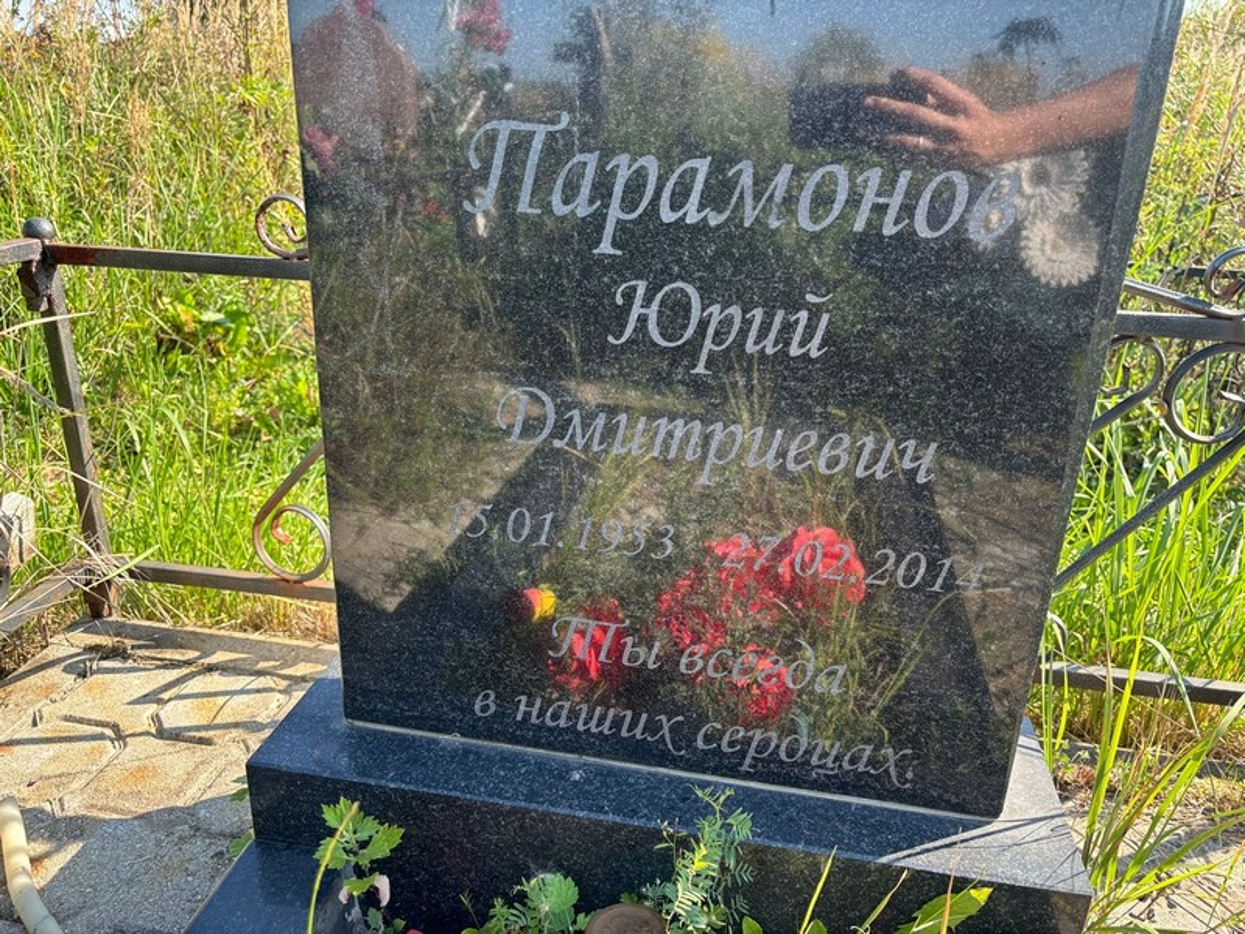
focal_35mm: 26
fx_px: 935
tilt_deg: -20.3
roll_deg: -2.1
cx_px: 622
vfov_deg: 53.1
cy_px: 467
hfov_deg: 67.3
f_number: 1.6
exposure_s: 1/406
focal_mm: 5.96
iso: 50
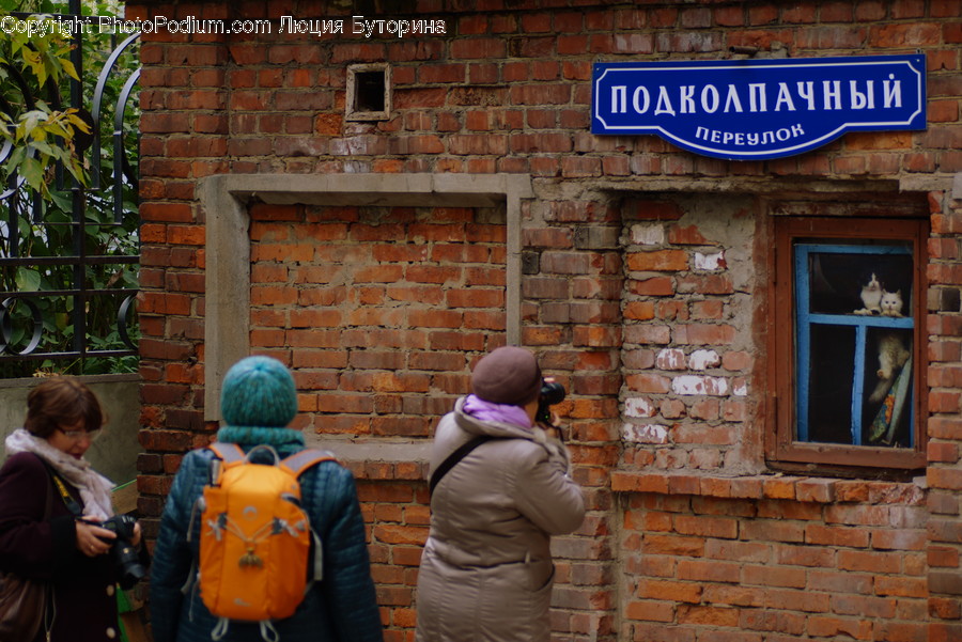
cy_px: 321
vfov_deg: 10.2
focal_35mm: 135
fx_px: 3609
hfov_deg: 15.2
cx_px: 481
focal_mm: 90
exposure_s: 1/40
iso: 100
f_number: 2.8
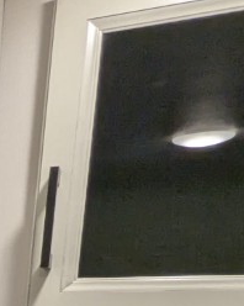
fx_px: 795
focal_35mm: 88
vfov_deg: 19.3
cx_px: -415
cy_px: 448
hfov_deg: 12.1
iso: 143
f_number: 2.2
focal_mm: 2.35
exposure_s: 1/100
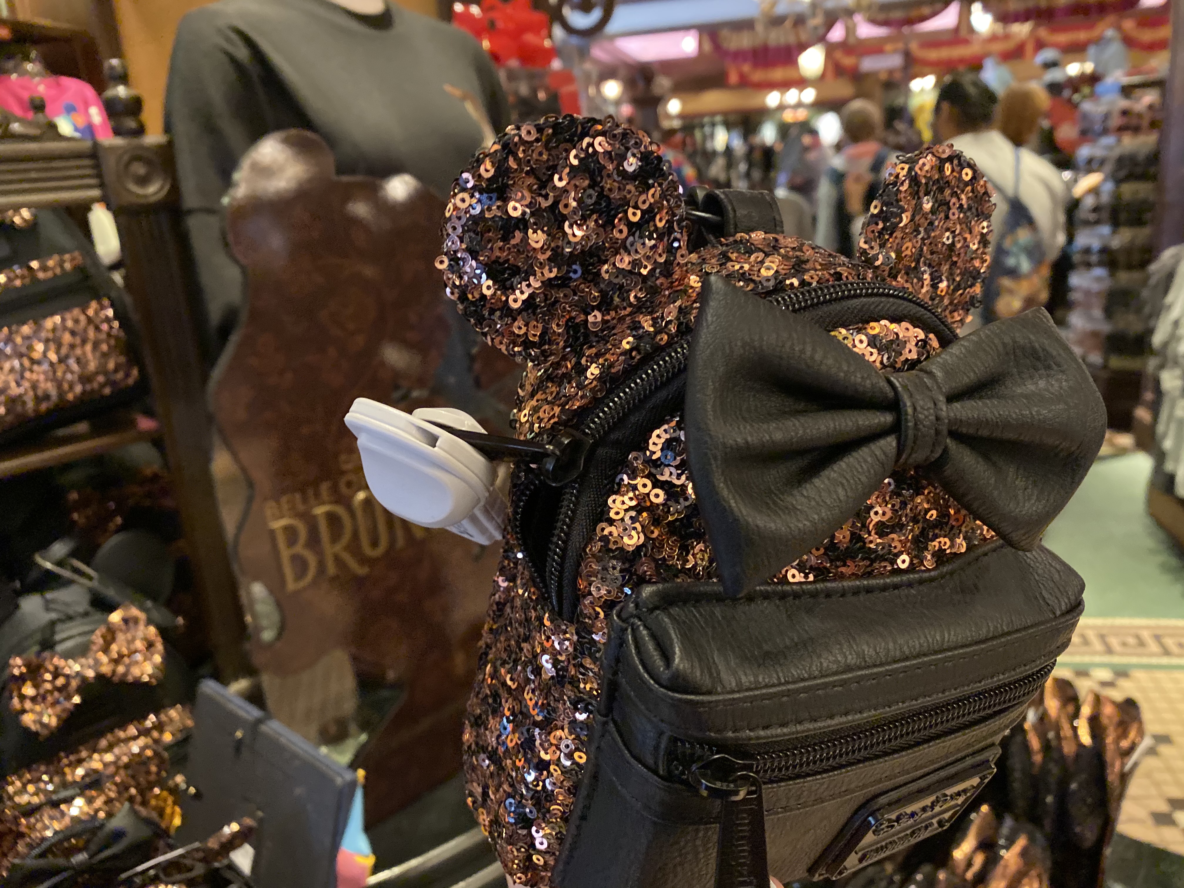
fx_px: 889
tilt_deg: -16.4
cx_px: 592
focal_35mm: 26
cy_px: 444
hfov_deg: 67.3
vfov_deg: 53.1
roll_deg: +5.7
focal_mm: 4.25
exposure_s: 1/30
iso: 800
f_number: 1.8
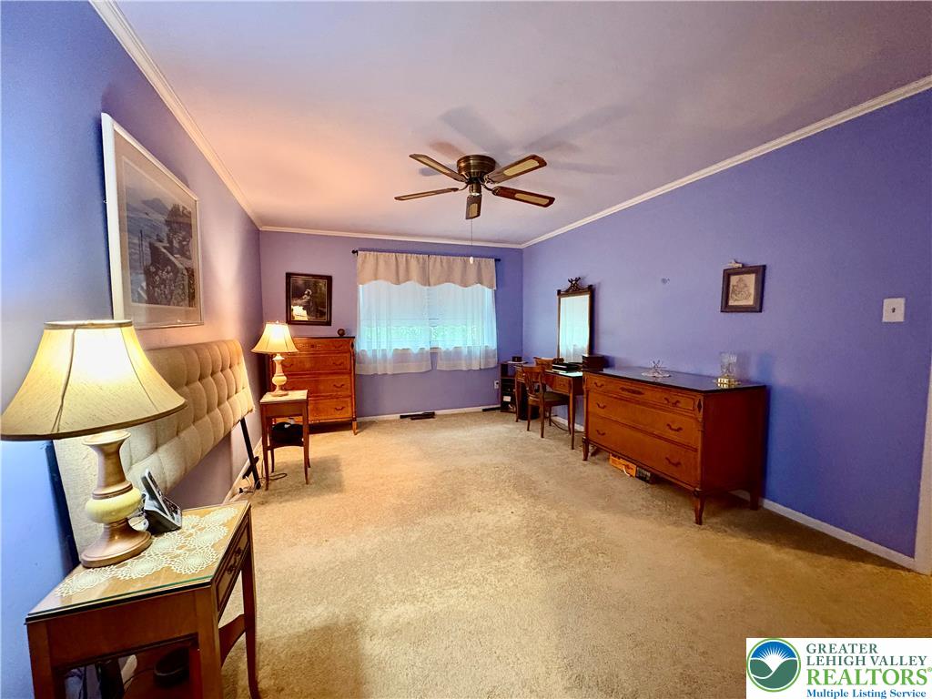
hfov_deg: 102.1
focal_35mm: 14
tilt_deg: -4.1
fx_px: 377
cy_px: 350
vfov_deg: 85.7
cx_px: 466
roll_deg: +0.8
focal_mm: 2.22
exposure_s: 1/40
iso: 800
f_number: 2.2
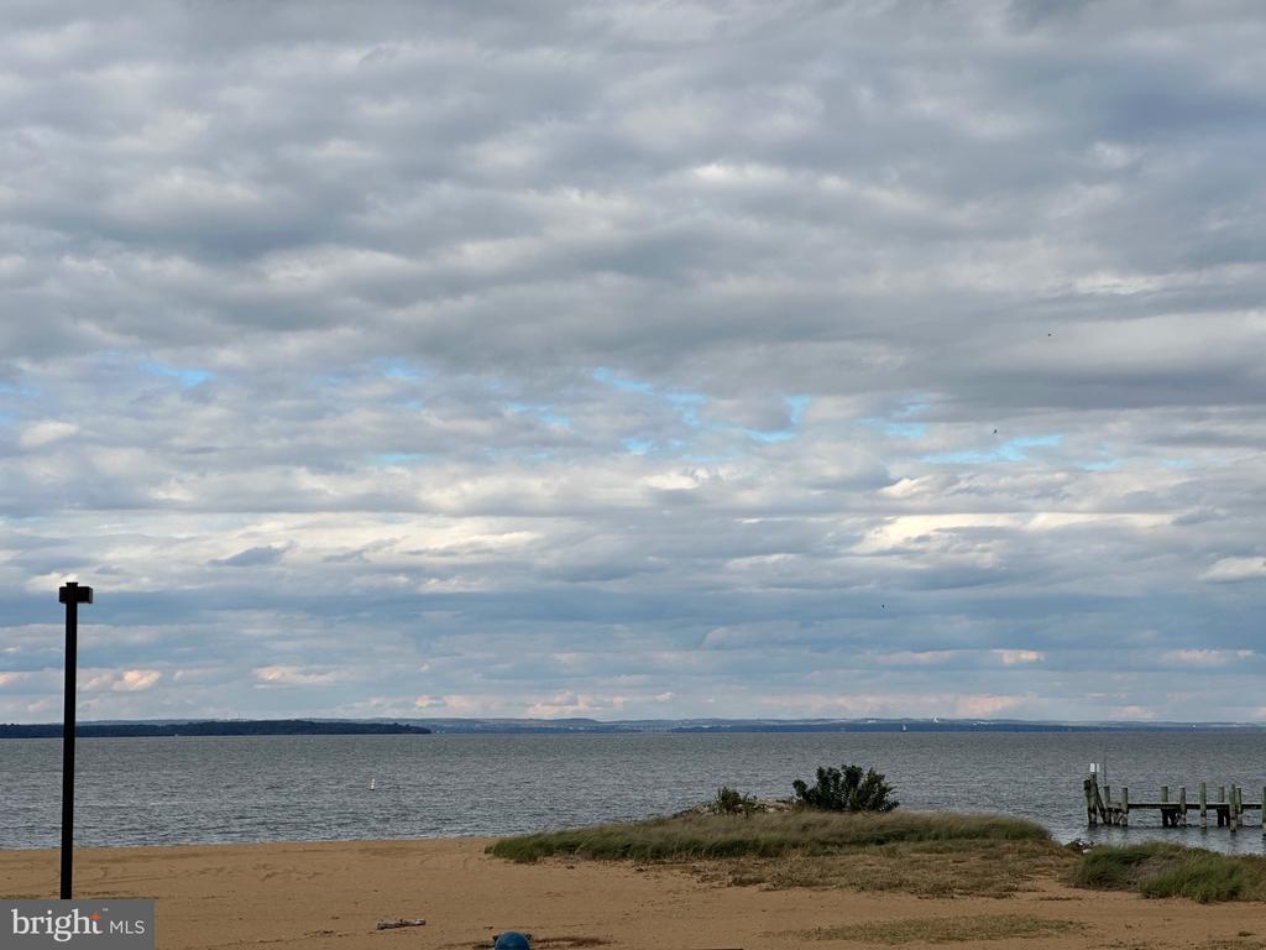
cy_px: 475
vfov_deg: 19.1
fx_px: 2816
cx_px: 633
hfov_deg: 25.3
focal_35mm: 77
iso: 32
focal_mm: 9
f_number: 2.8
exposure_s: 1/847
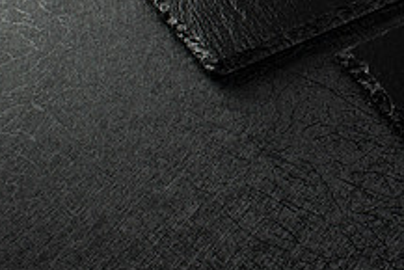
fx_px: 1516
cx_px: 493
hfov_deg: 14.7
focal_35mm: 135
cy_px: -42
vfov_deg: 10.0
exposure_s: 1/125
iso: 200
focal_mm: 50
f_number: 13
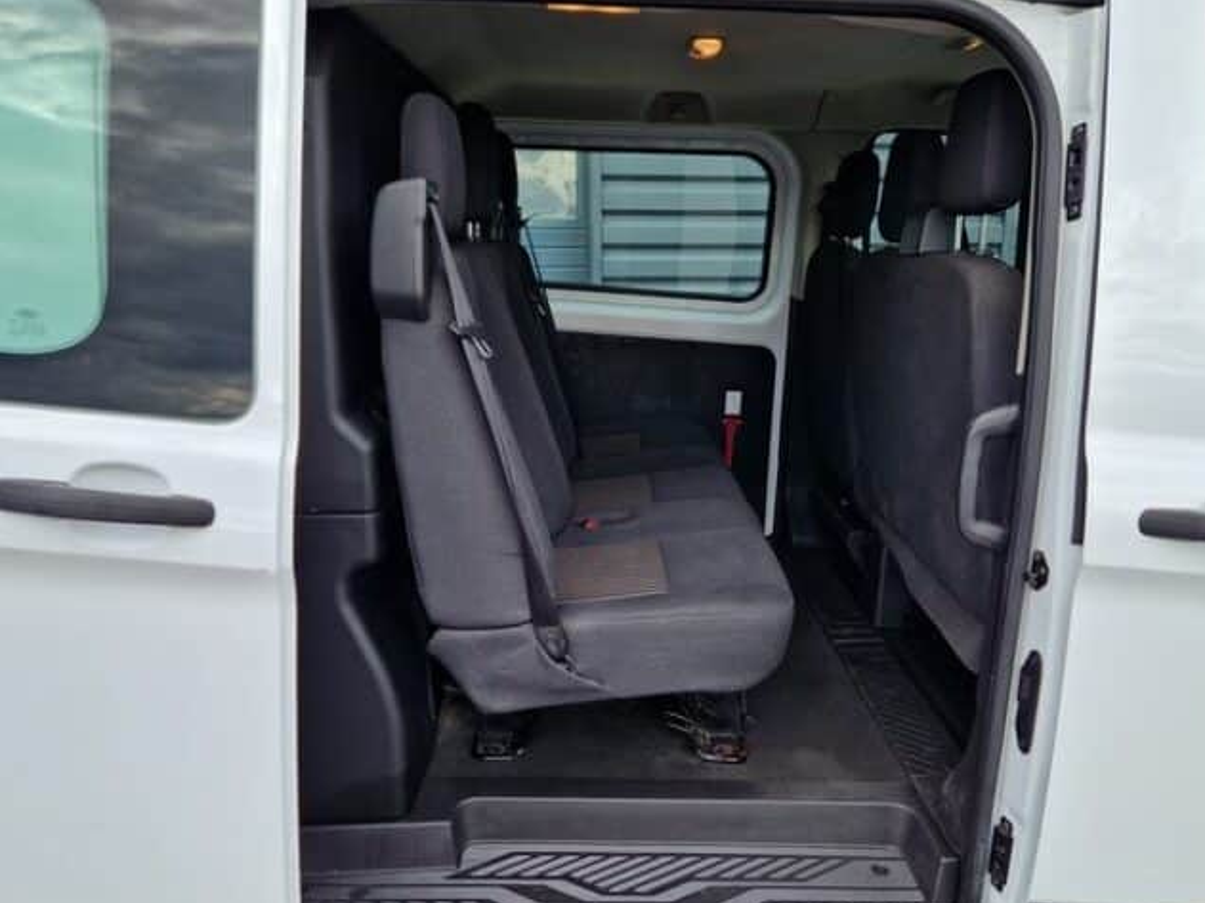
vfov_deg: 49.7
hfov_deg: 63.4
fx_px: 975
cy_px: 487
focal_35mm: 28
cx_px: 640
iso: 50
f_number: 1.8
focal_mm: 5.4
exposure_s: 1/528
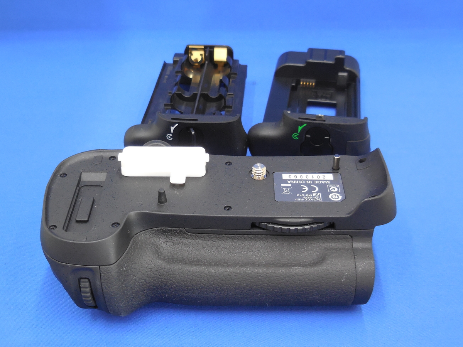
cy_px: 174
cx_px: 232
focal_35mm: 52
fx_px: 696
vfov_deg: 28.0
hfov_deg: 36.8
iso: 400
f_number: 4.3
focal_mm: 9.4
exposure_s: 1/25
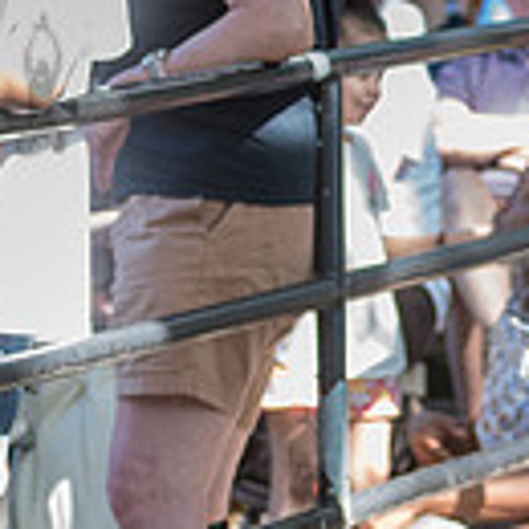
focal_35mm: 378
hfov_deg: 4.6
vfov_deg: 4.6
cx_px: 907
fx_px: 6535
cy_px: 595
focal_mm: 80
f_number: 4
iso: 1600
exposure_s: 1/400
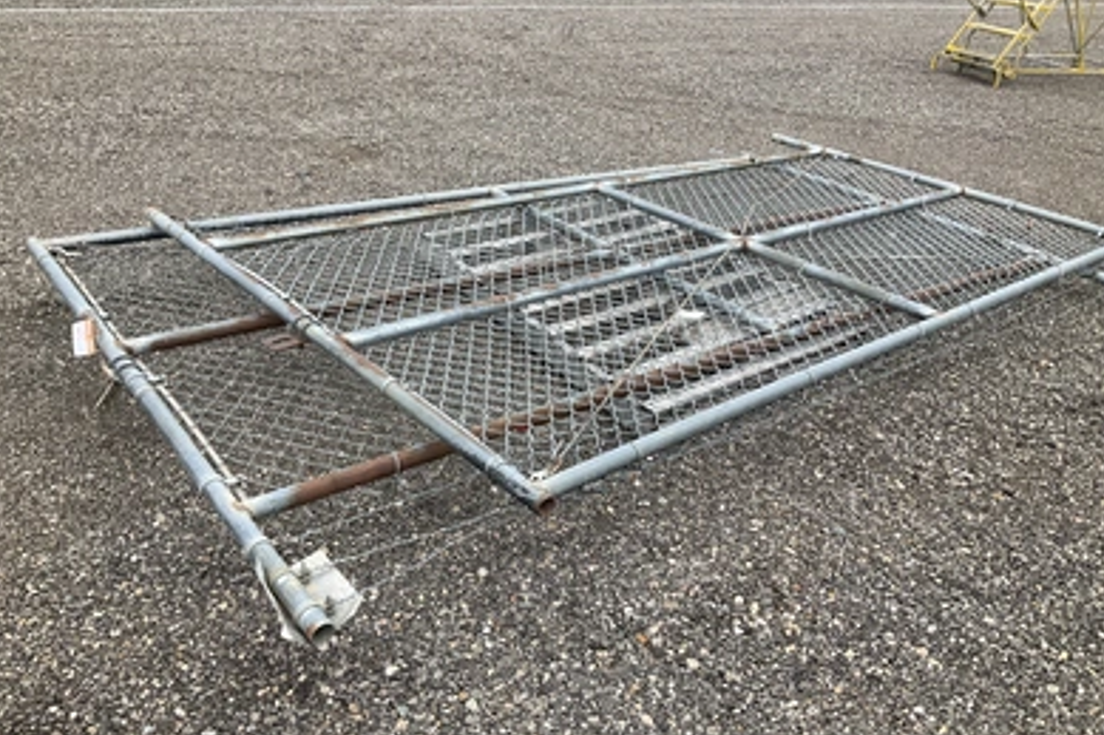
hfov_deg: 60.3
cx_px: 551
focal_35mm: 31
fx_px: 950
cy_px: 318
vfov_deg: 42.2
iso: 25
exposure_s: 1/912
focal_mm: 3
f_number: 1.8
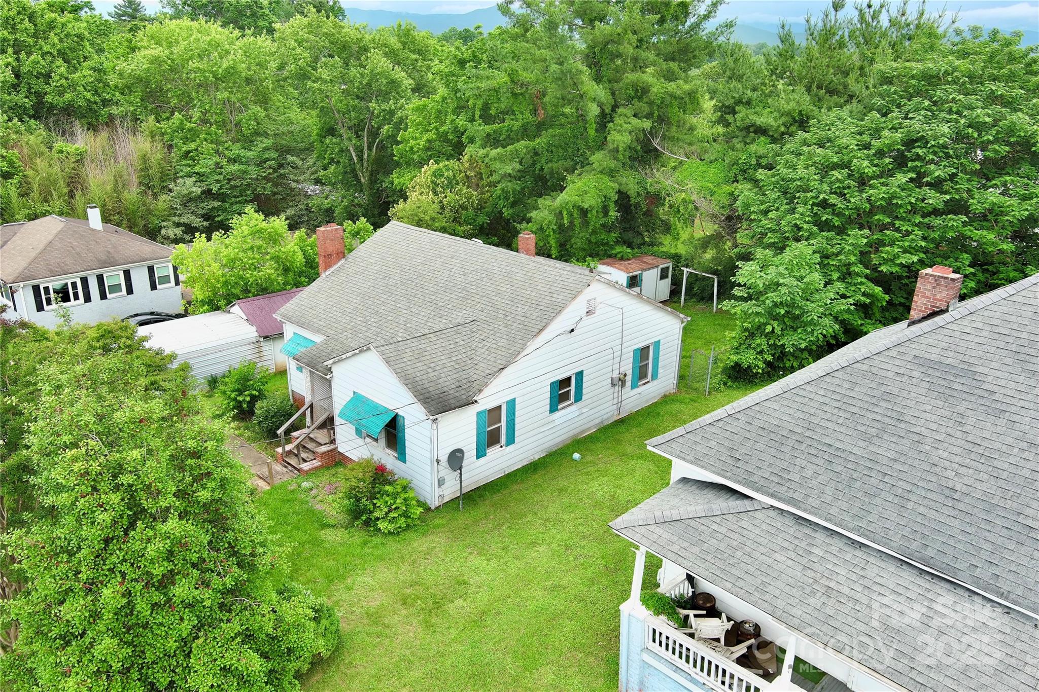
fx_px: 837
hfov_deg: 63.7
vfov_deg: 45.0
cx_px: 520
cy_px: 346
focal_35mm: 29
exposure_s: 1/395
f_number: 2.8
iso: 100
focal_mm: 10.57
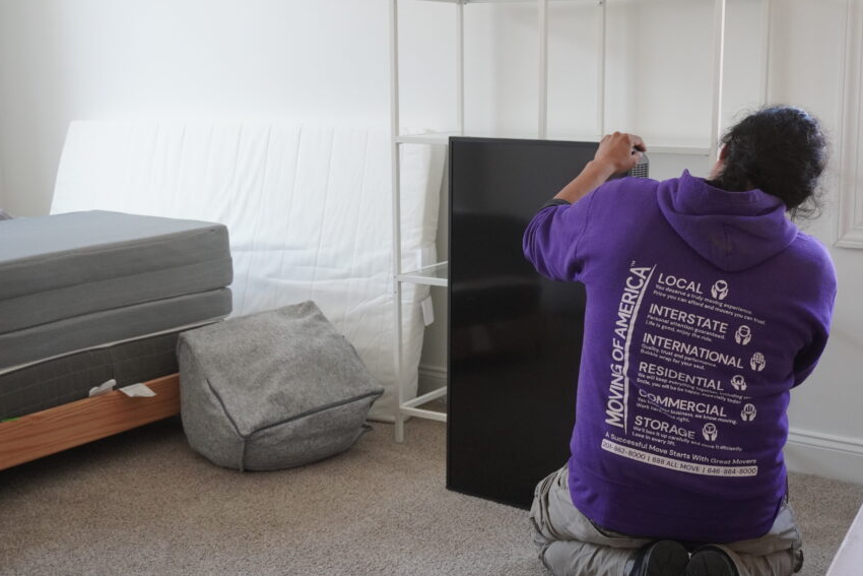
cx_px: 513
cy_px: 295
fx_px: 1127
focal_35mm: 47
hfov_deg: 41.7
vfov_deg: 28.7
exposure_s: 1/160
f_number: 4.5
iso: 1600
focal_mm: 26
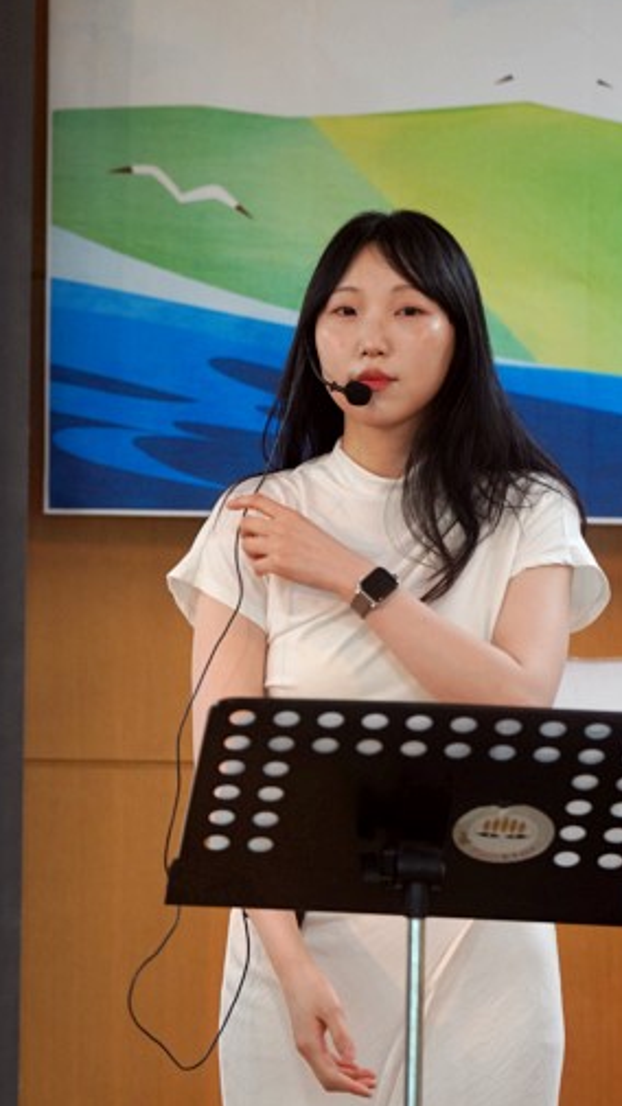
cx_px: -48
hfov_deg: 3.3
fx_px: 10938
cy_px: 491
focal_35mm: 373
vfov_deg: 5.8
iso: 1000
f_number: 4
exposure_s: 1/250
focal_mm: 200
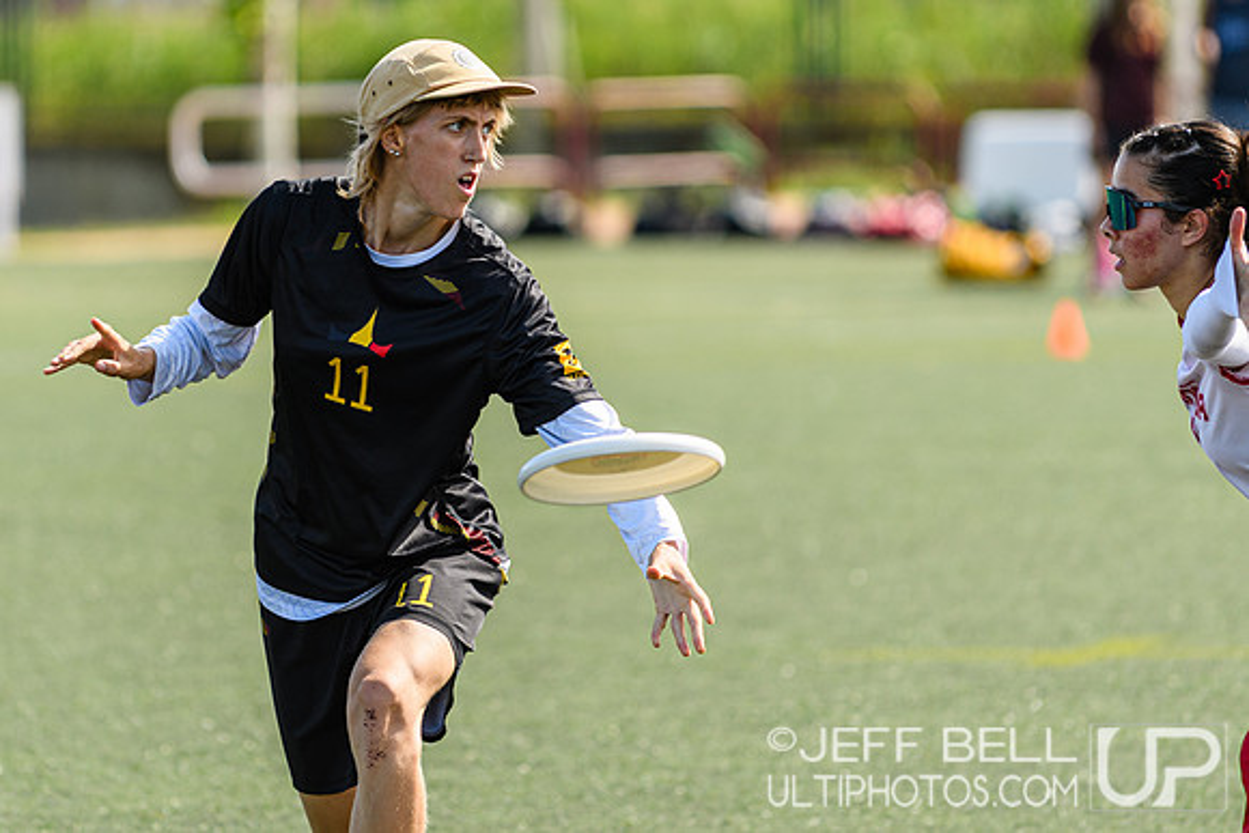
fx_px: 12718
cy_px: 324
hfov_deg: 5.6
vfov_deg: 3.8
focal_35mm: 366
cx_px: 486
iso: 125
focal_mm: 200
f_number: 3.2
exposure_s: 1/1000
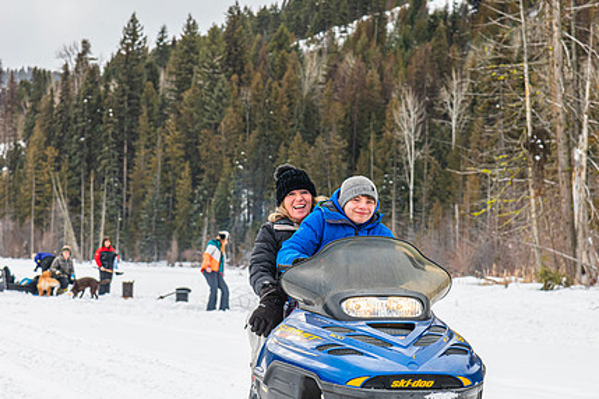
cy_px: 249
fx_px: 2296
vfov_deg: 9.9
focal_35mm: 138
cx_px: 323
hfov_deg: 14.9
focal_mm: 100
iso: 400
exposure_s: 1/1000
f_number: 8
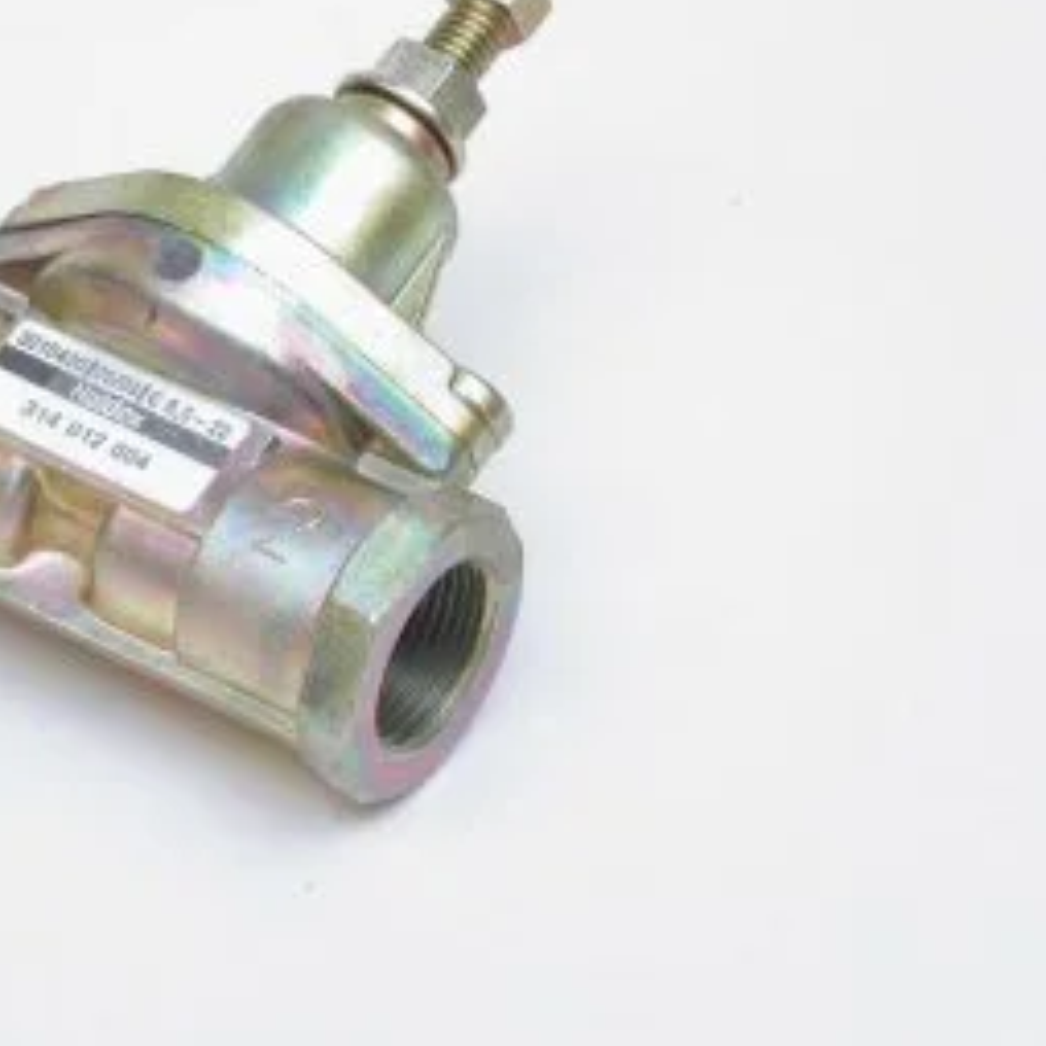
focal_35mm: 164
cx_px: 243
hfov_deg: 10.6
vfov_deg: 10.7
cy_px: 391
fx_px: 5607
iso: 100
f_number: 6.7
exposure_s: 1
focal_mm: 22
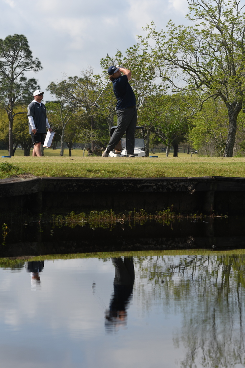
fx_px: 1531
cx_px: 122
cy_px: 184
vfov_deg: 13.7
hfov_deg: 9.2
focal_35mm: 150
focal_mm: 100
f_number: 4
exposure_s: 1/1000
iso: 125
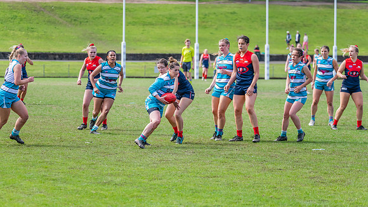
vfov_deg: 7.7
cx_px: 183
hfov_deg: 13.6
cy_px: 86
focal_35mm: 158
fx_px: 1545
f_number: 5.6
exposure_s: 1/1600
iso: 800
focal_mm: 150
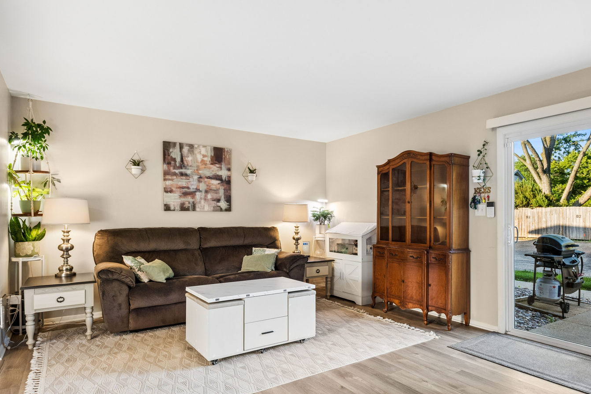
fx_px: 378
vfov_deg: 55.0
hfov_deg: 75.9
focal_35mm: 23
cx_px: 321
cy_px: 221
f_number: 8
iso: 800
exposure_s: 1/20
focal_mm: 19
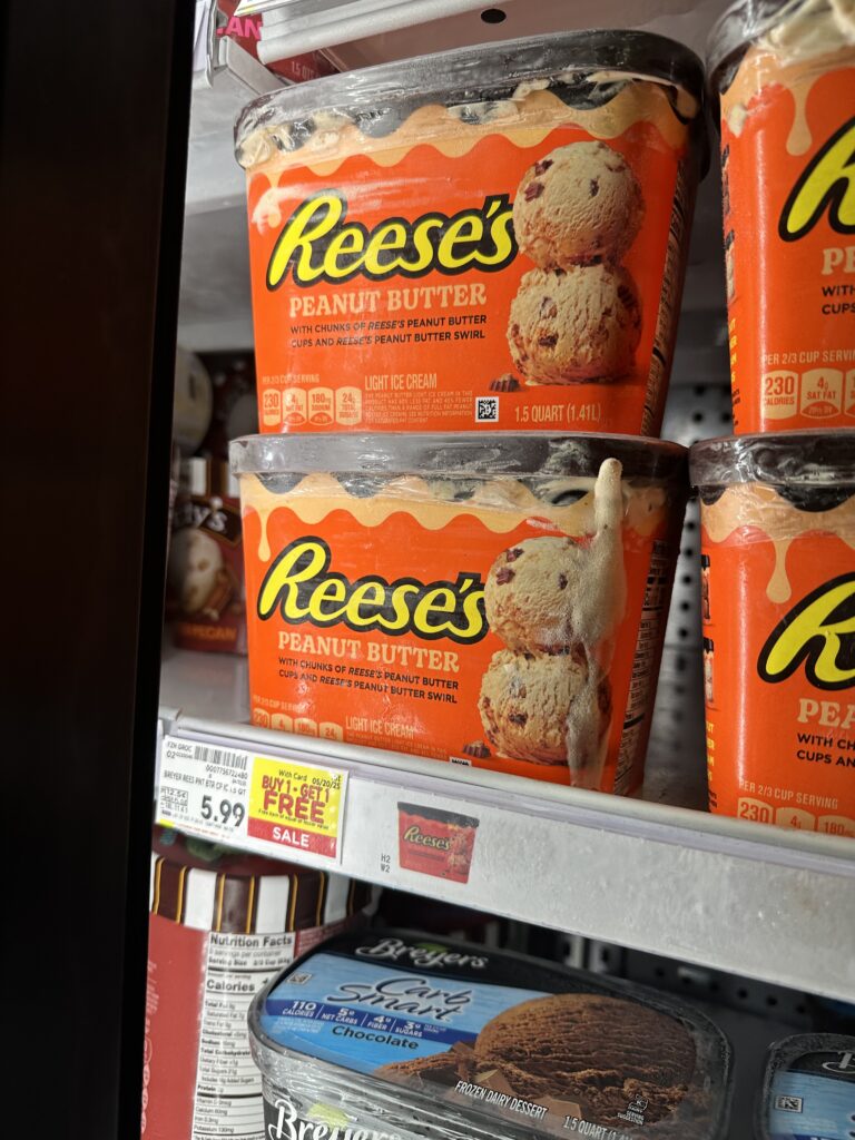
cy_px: 570
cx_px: 428
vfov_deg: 71.6
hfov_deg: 56.8
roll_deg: -4.4
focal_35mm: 24
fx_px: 790
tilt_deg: -1.0
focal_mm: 6.86
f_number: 1.78
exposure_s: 1/393
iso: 80
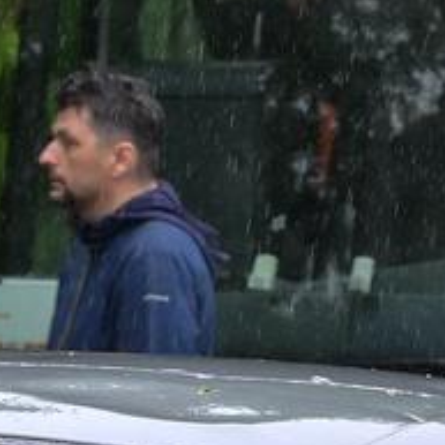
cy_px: 877
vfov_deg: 2.6
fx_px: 9759
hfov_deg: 2.6
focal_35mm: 671
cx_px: 76
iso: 1000
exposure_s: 1/320
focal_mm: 95
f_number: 7.1
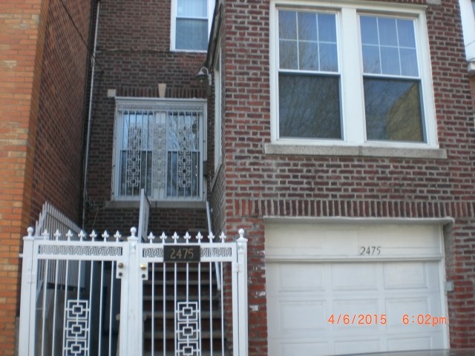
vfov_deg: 37.7
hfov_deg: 49.0
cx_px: 238
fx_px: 521
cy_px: 178
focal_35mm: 38
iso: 50
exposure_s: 1/100
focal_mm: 6.3
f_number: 3.1
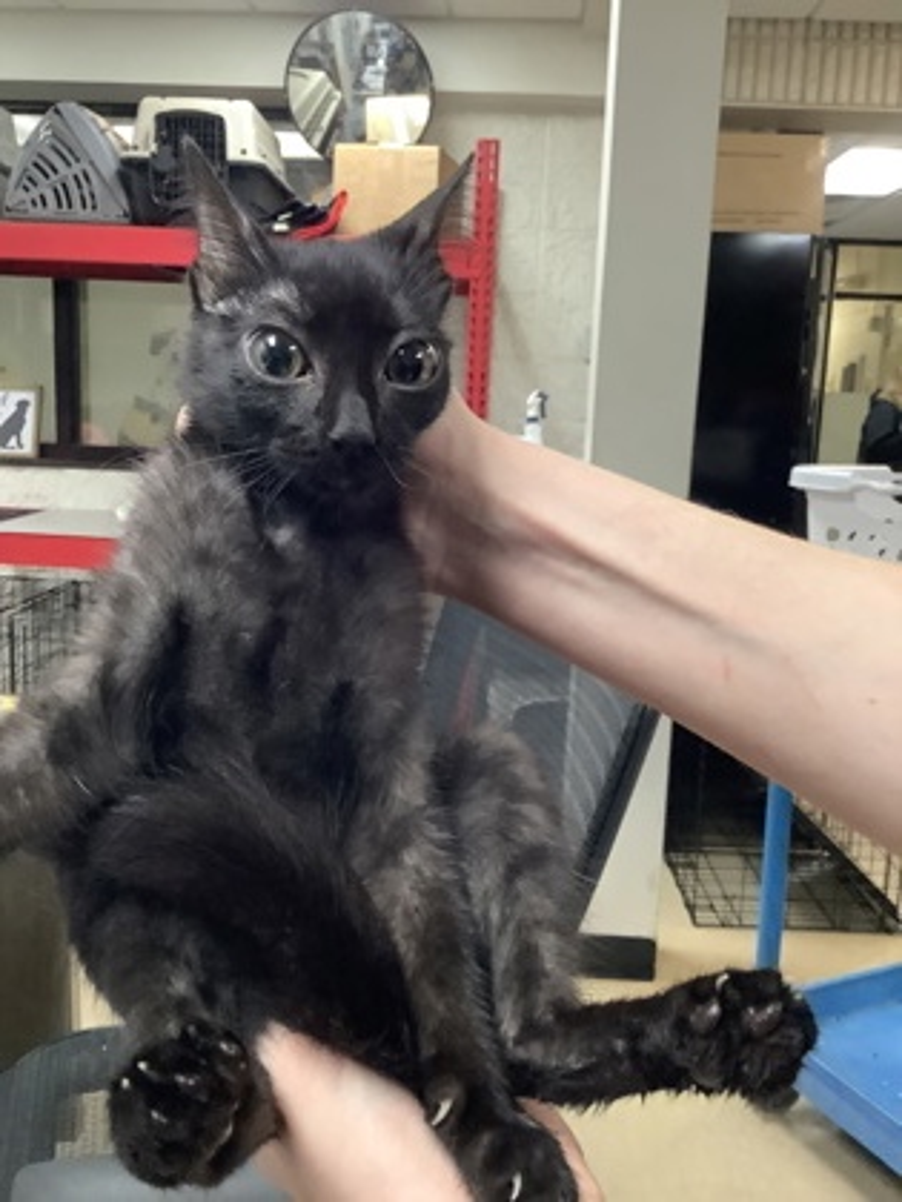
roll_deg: -2.2
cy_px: 601
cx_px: 451
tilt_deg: -11.2
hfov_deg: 45.4
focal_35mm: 31
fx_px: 1077
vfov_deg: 58.4
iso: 320
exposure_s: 1/50
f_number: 2.4
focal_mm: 3.3
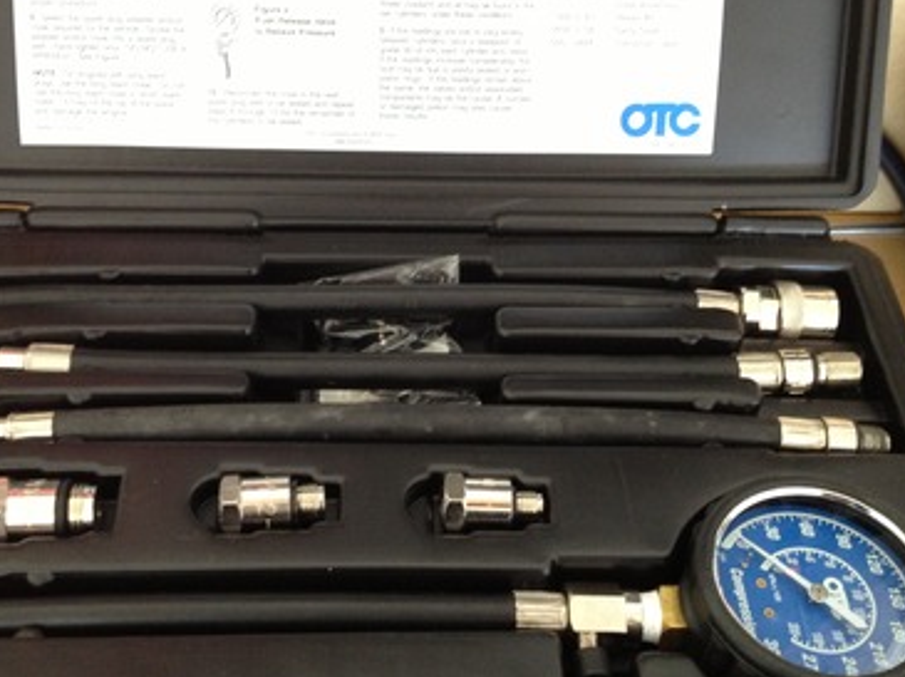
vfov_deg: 30.2
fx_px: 1254
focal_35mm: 48
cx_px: 409
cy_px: 373
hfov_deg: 39.7
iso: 200
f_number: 2.4
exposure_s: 1/20
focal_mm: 4.28
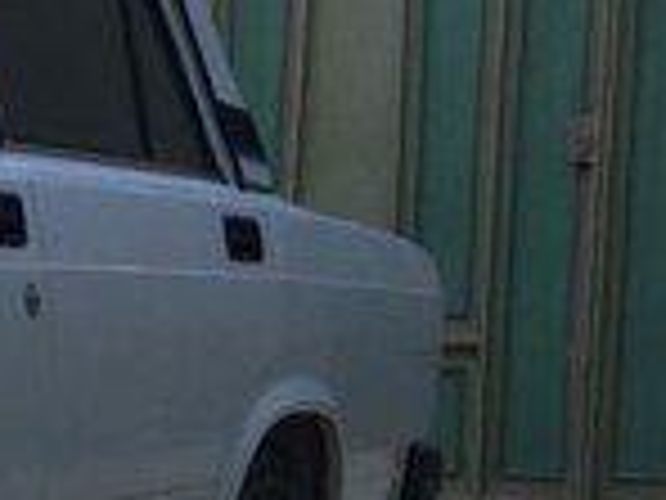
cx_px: -576
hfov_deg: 13.5
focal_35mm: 129
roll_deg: -1.1
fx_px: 2482
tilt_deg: -5.5
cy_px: 534
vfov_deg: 11.3
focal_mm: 4.15
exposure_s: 1/100
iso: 40
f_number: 2.2
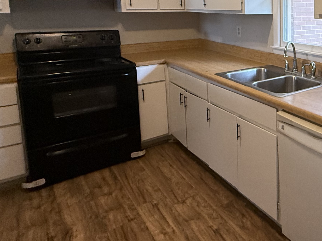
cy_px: 44
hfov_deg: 47.7
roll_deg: -1.0
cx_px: 318
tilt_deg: -6.7
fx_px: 298
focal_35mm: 32
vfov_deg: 42.0
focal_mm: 2.22
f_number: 2.2
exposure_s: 1/120
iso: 320
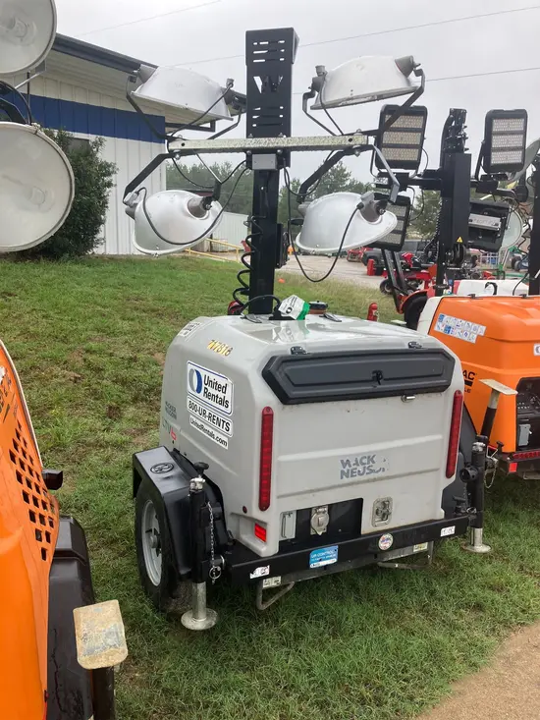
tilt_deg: -9.9
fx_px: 582
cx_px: 270
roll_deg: -2.4
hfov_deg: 49.8
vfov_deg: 63.4
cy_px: 360
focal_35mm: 28
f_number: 1.8
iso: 25
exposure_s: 1/121
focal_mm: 3.99
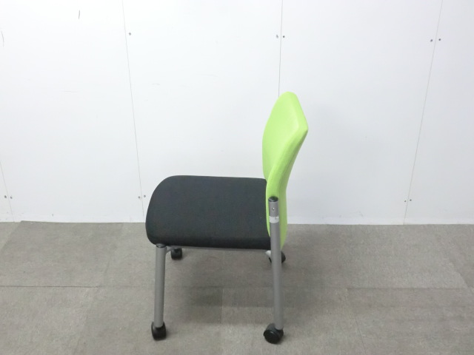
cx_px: 237
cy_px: 178
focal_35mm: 38
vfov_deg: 37.7
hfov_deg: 49.0
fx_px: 520
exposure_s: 1/30
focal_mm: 6.9
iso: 800
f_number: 3.9
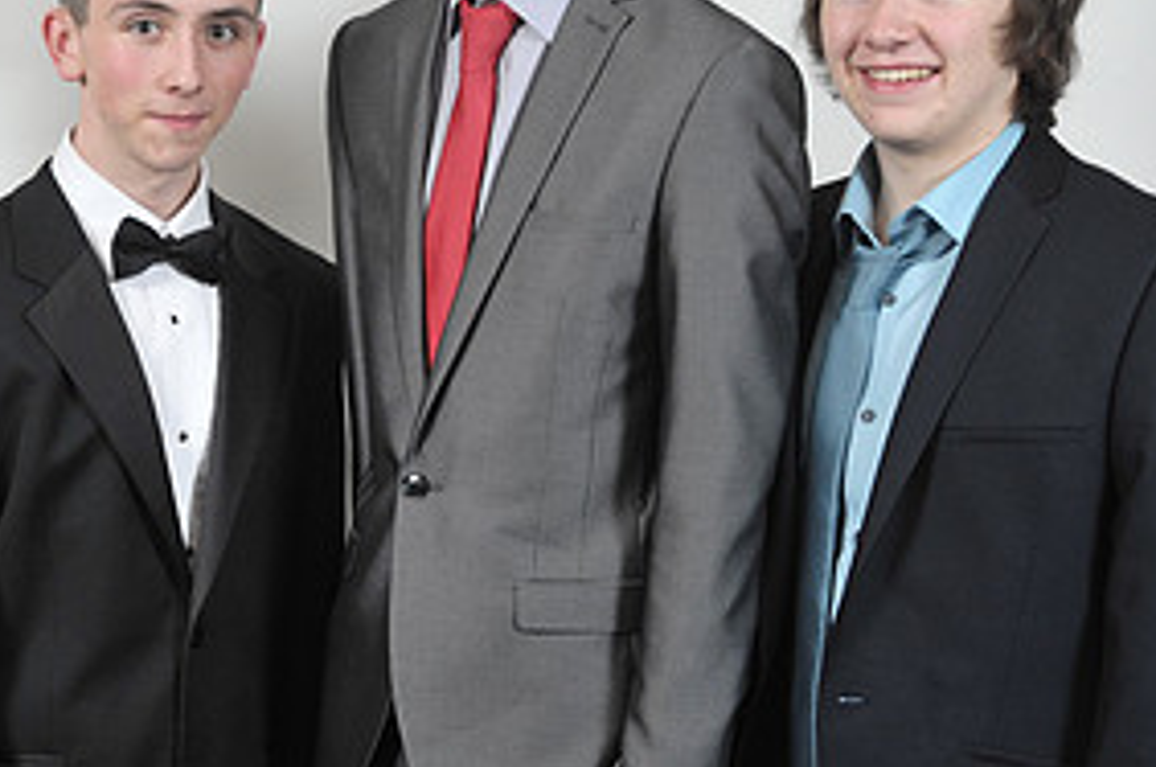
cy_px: 193
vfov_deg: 13.2
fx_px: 3302
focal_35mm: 103
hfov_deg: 19.7
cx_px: 258
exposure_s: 1/160
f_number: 7.1
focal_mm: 50
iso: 1000
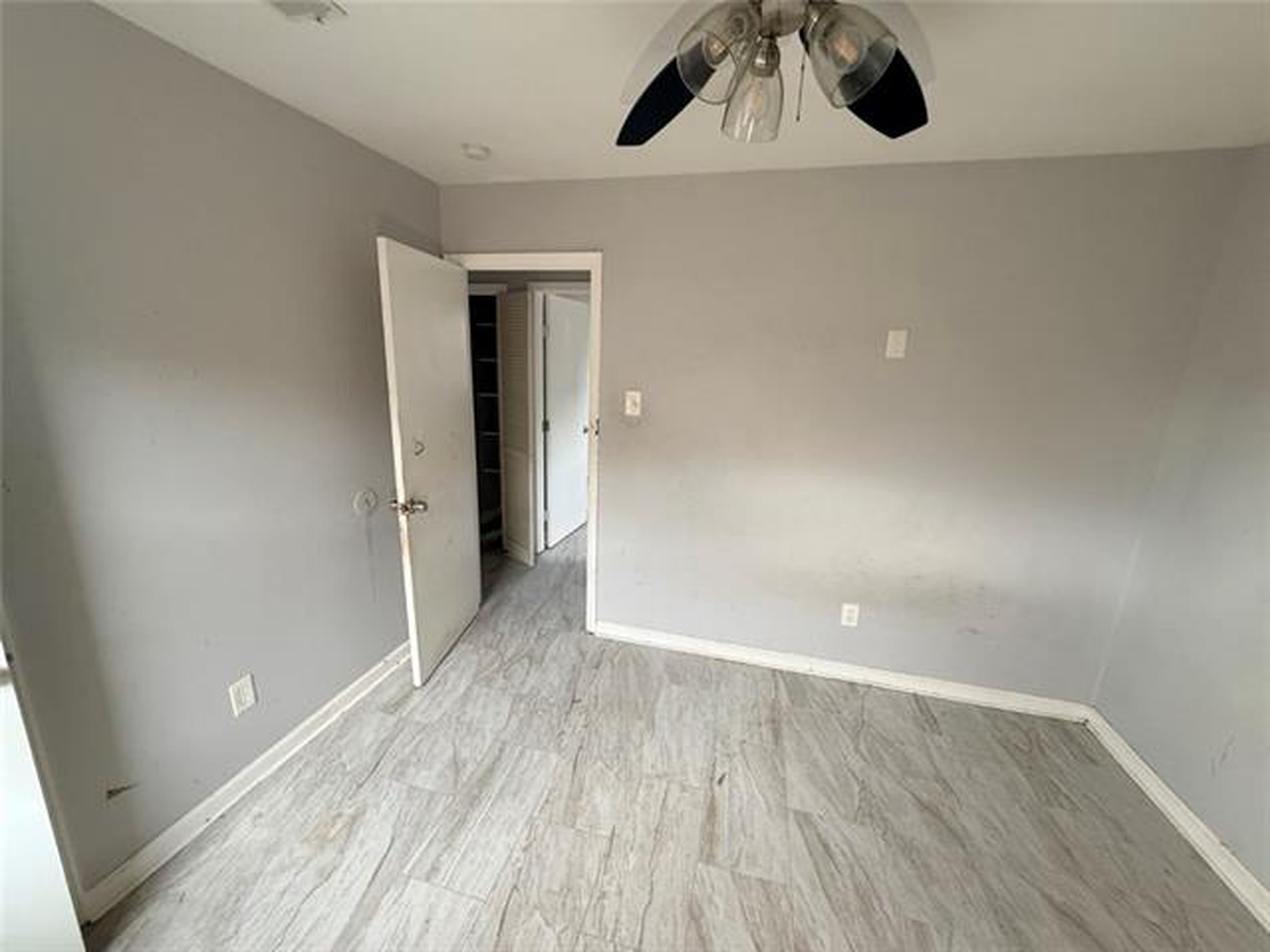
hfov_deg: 102.1
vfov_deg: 85.7
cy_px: 476
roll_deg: -2.0
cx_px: 635
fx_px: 514
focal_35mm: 14
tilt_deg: -11.7
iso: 250
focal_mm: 2.22
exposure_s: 1/99
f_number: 2.2
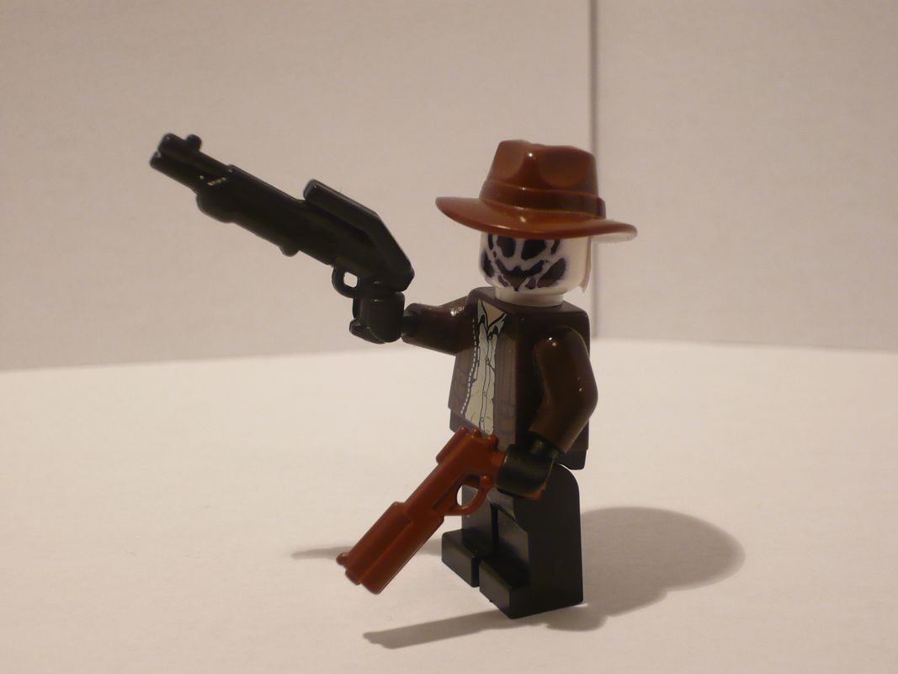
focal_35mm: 74
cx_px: 449
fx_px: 1919
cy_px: 337
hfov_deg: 26.3
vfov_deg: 19.9
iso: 200
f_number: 4.2
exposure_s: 1/13
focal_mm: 12.2
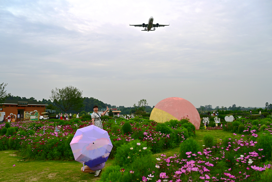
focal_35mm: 37
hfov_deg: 51.9
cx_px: 136
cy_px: 91
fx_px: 280
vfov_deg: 35.9
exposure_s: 1/400
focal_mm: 37
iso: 100
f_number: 8
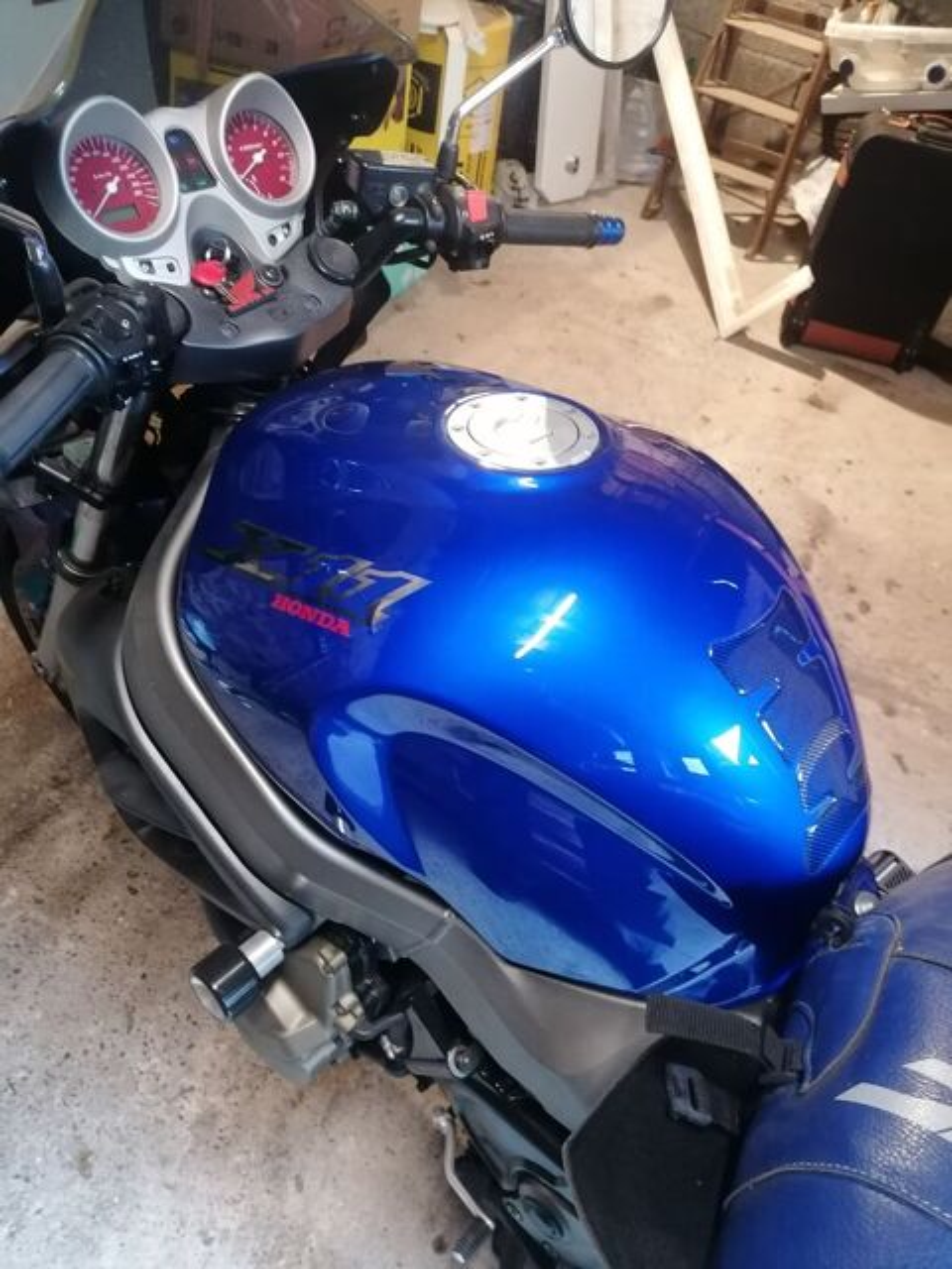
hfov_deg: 51.4
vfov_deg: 65.3
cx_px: 476
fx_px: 990
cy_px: 634
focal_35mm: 27
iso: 1000
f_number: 1.8
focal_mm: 4.75
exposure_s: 1/16.7
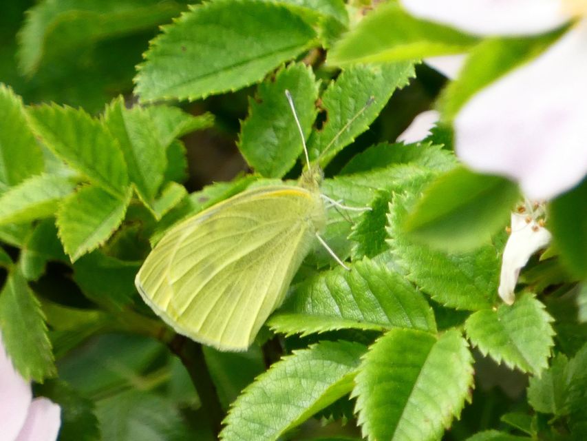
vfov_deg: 1.7
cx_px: 294
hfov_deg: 2.3
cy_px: 220
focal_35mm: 855
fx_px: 14501
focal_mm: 153.1
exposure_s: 1/125
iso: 160
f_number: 5.6
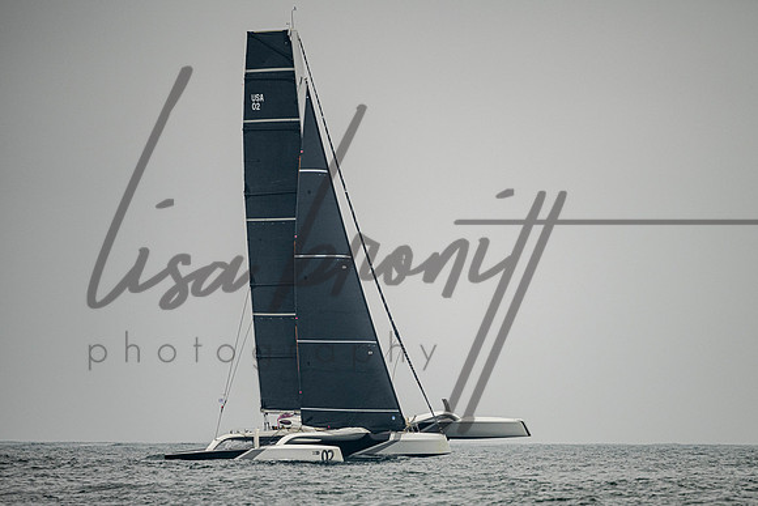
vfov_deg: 2.7
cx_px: 434
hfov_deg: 4.0
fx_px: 10913
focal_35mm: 518
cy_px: 318
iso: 500
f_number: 5.6
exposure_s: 1/4000
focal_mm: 400
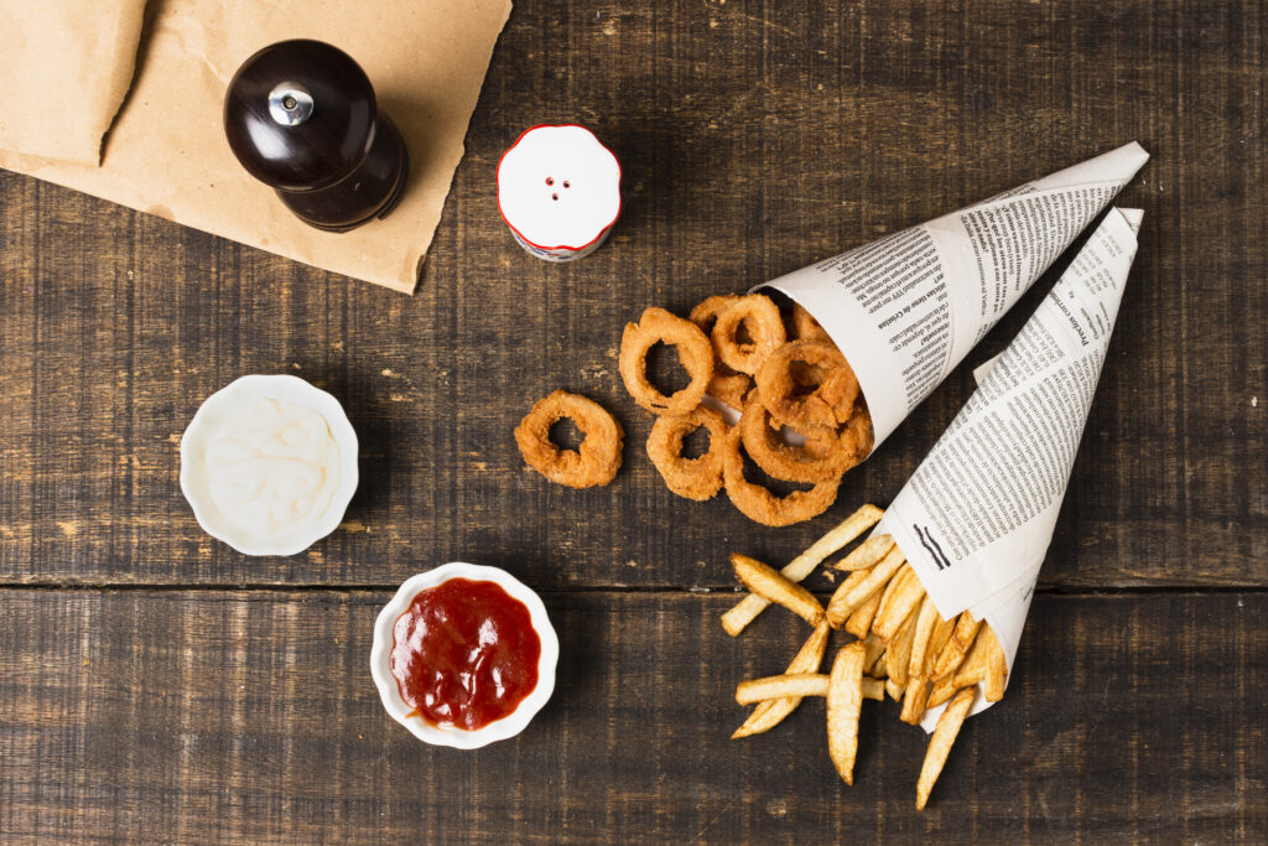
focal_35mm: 52
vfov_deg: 25.8
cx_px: 634
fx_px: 1849
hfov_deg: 37.8
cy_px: 423
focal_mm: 35
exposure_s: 1/125
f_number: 8
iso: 250
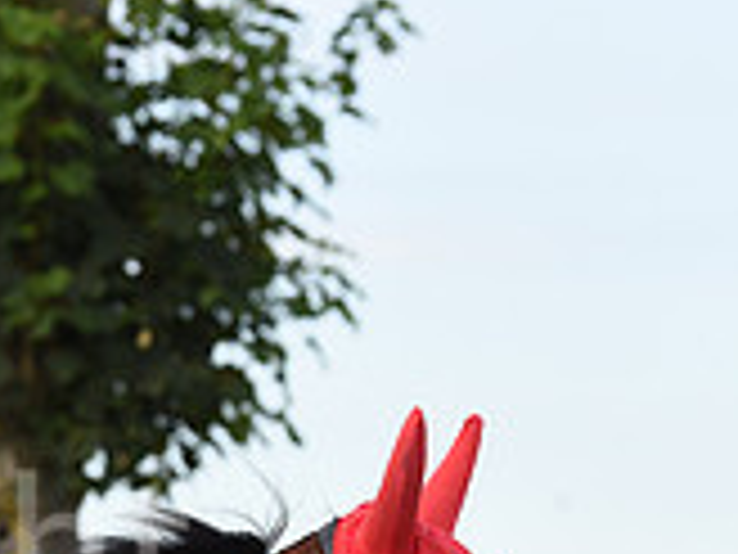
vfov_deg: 3.9
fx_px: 8144
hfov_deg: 5.2
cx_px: -86
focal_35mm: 382
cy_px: 845
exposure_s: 1/1250
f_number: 5
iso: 500
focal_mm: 112
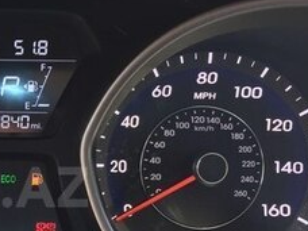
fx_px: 747
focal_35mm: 84
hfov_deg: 21.8
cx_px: -50
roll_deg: -3.6
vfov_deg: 17.4
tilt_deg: -20.5
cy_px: 187
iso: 32
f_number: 2.2
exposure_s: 1/50
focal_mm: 4.15
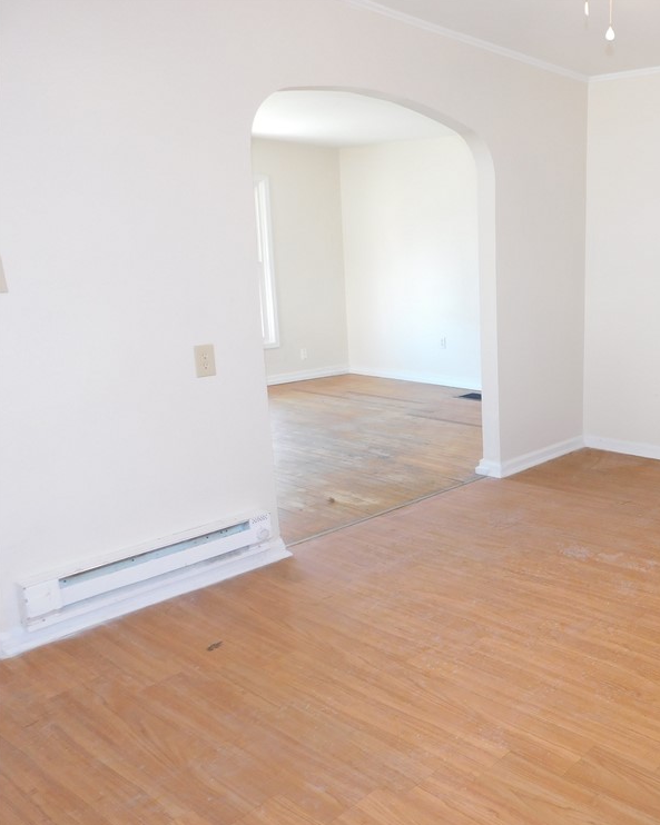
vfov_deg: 57.2
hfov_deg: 43.9
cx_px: 564
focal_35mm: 31
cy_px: 420
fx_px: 757
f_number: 3
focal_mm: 4
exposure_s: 1/30
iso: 180
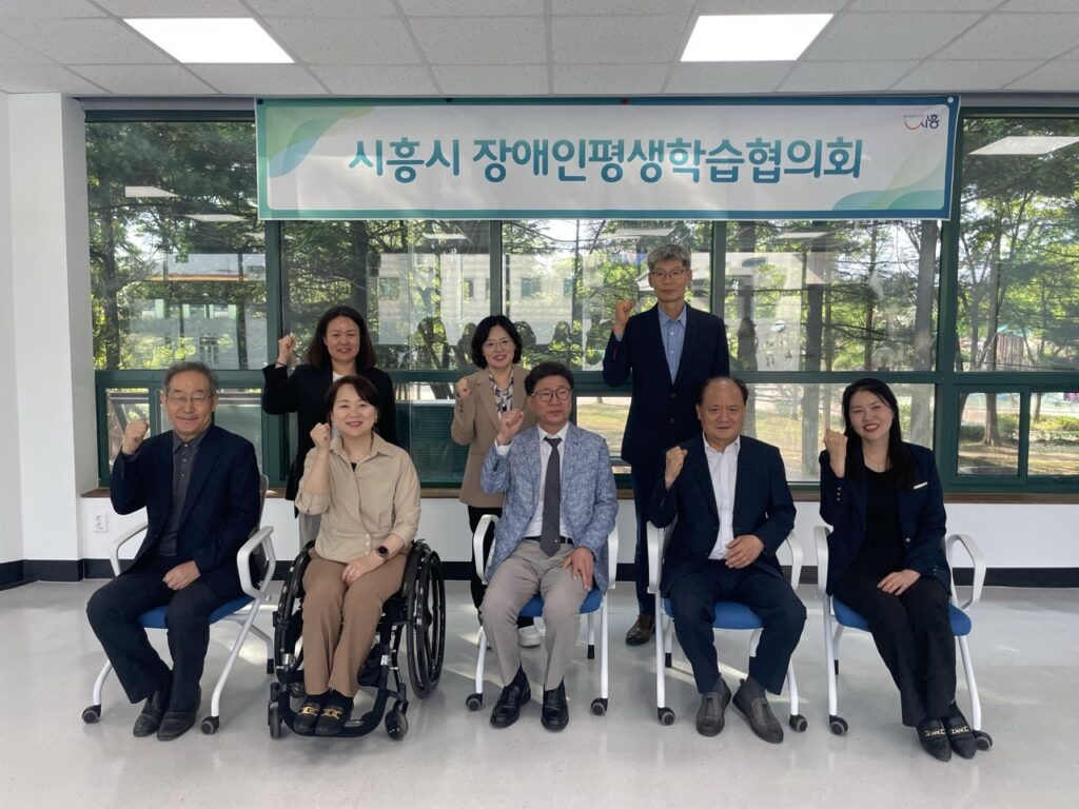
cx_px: 540
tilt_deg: -4.6
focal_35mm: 26
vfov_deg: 53.1
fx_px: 810
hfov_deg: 67.3
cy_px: 404
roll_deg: +0.1
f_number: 1.6
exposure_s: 1/121
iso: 32
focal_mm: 4.2
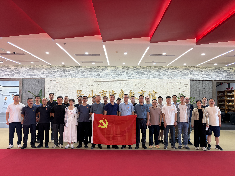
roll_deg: +0.0
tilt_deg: +4.5
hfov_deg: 67.3
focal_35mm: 26
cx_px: 118
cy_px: 88
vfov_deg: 53.1
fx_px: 177
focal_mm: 5.96
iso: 250
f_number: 1.6
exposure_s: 1/100
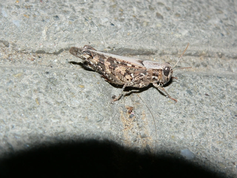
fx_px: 541
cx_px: 118
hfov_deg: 24.7
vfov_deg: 18.7
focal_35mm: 79
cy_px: 89
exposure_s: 1/60
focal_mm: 13.2
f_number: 4
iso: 100
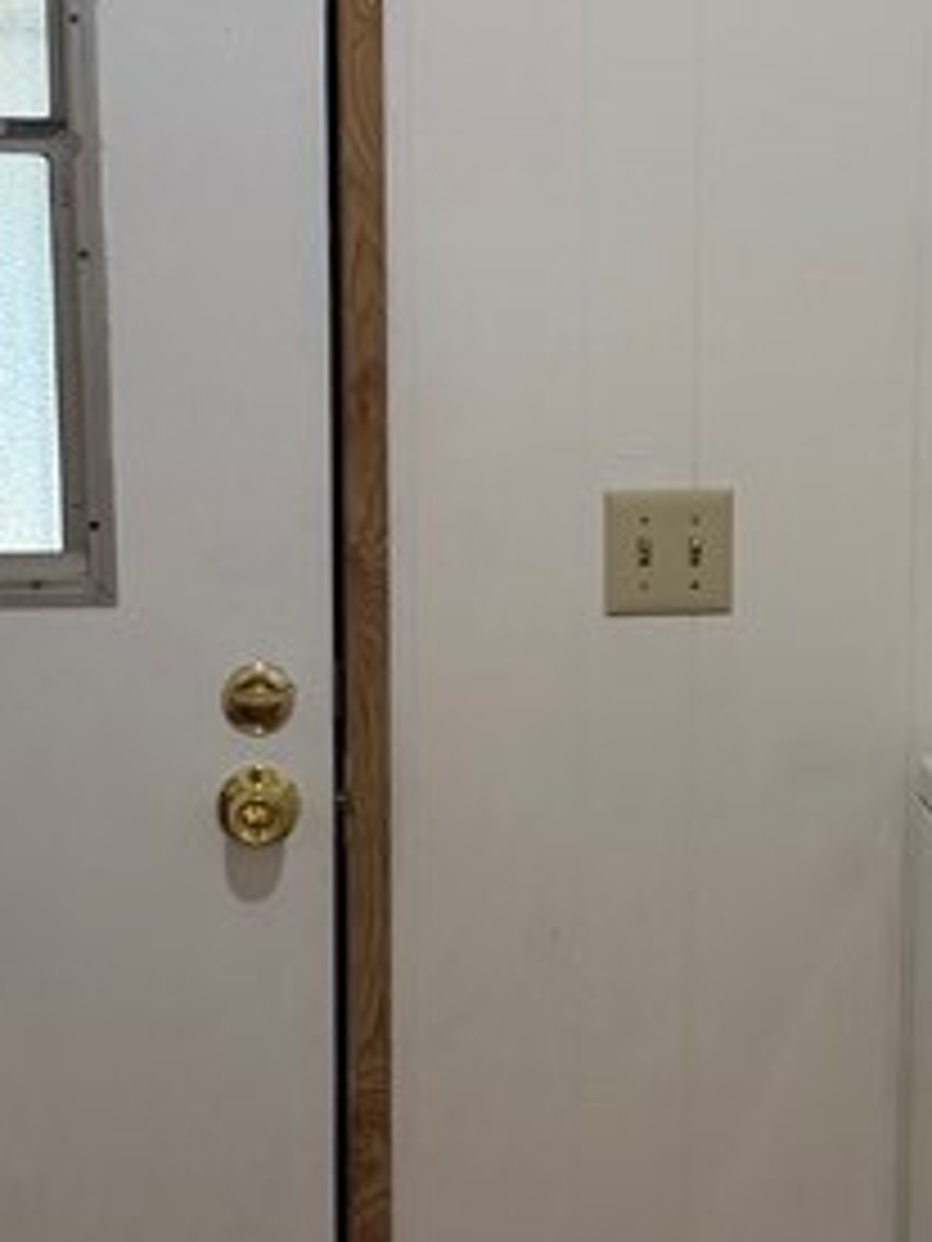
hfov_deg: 16.4
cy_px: 639
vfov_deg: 22.0
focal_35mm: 89
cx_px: 797
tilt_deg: -10.9
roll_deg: -1.7
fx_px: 3195
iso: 125
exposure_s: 1/60
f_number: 1.78
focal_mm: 6.76
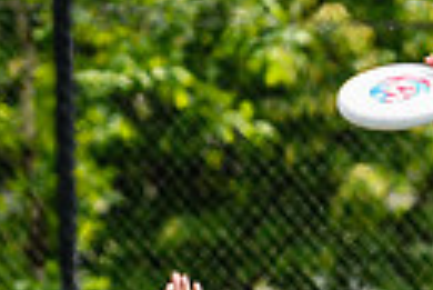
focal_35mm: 1981
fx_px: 23853
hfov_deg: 1.0
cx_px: 556
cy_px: 525
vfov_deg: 0.7
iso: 125
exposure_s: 1/1250
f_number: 3.2
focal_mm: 200
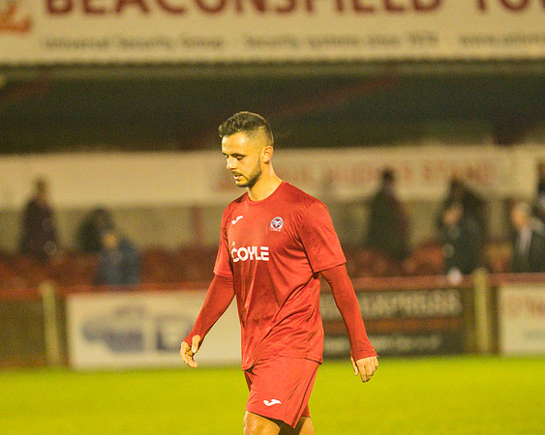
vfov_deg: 3.8
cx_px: 239
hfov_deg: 4.8
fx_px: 6550
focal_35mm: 406
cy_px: 218
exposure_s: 1/400
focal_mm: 240
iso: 5000
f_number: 2.8
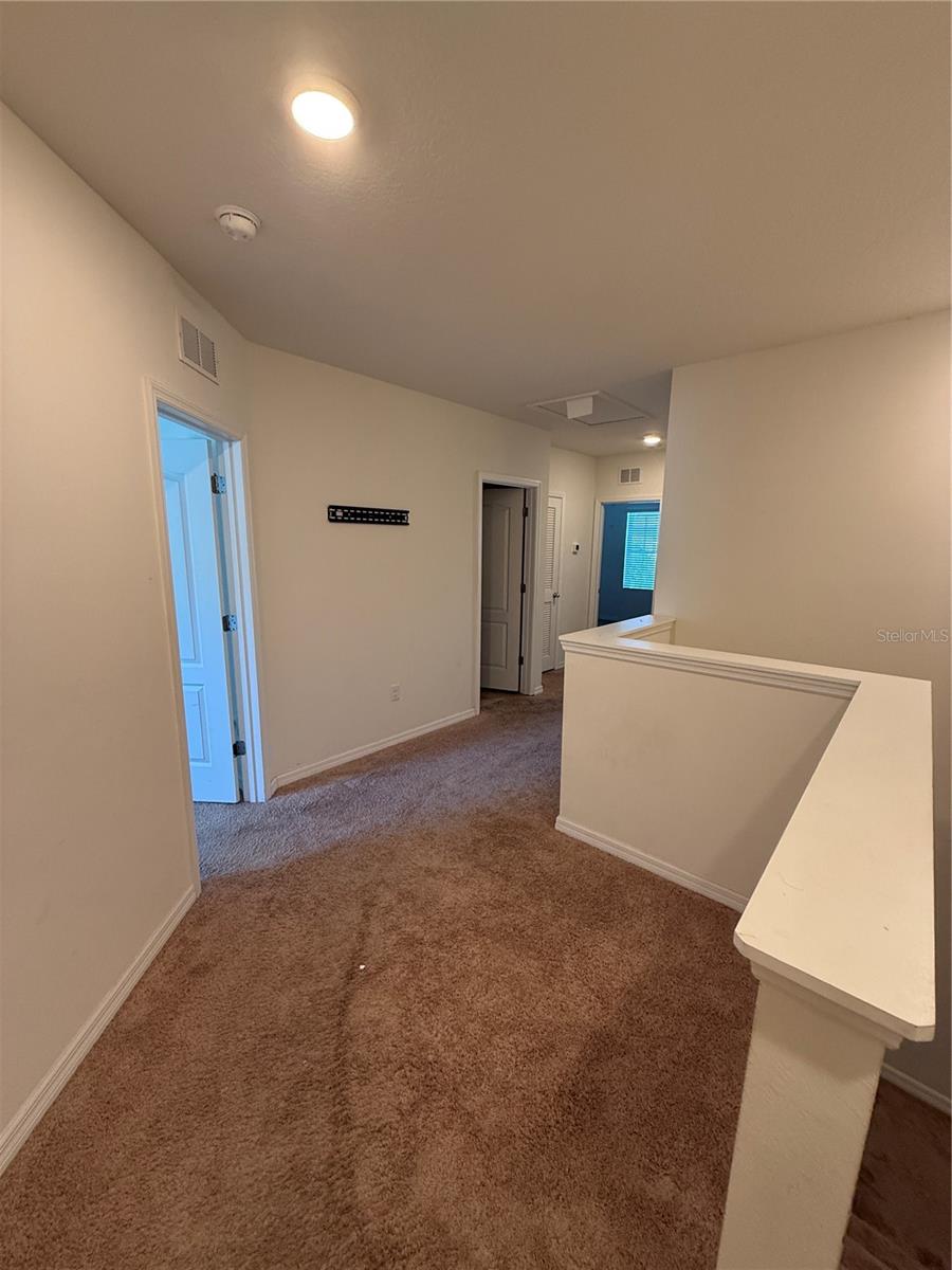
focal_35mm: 14
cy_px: 635
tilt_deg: -11.2
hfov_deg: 85.7
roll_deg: -0.5
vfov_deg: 102.1
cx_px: 476
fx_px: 513
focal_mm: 2.22
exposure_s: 1/120
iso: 400
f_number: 2.2
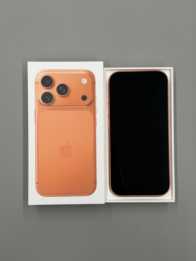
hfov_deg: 30.3
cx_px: 98
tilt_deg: -87.7
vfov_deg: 39.7
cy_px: 130
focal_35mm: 48
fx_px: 362
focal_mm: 6.76
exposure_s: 1/121
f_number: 1.78
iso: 80
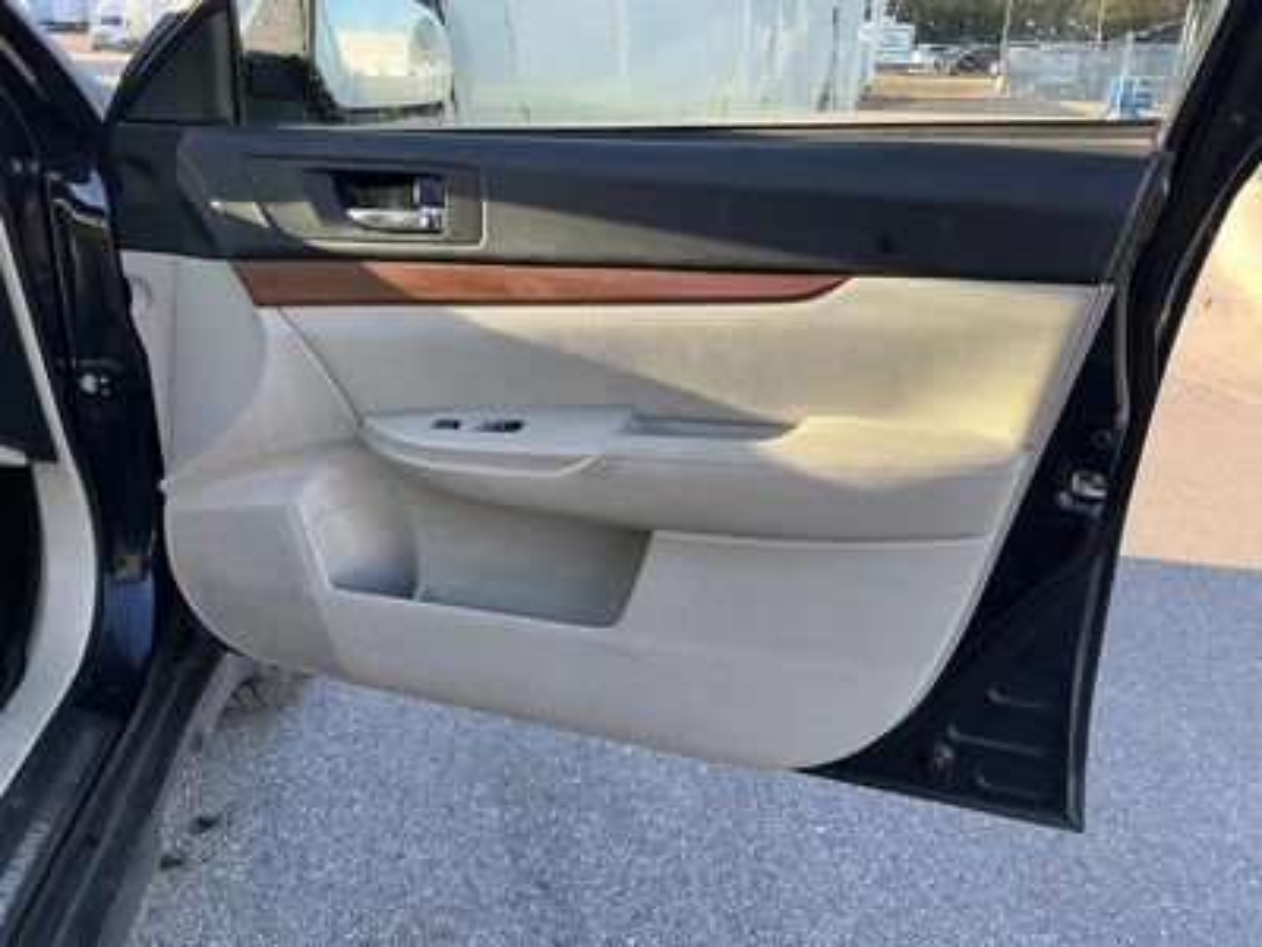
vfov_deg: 49.7
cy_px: 474
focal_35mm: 28
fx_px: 1021
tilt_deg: -19.7
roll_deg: -1.3
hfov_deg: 63.4
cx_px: 631
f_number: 1.8
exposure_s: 1/122
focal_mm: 3
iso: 20
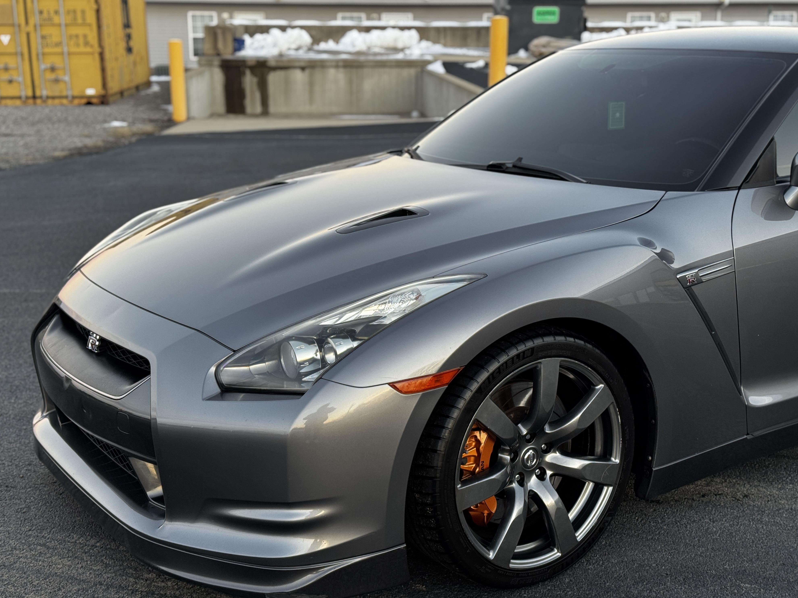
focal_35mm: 49
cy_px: 302
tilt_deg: -14.2
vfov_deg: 29.7
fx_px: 1130
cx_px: 400
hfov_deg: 38.9
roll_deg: +0.6
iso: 100
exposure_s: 1/99
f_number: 1.78
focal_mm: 6.76
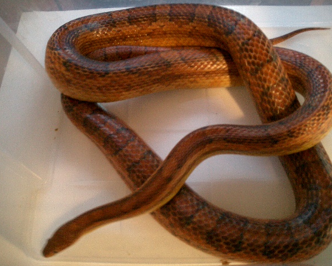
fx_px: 364
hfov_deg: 49.1
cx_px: 174
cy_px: 132
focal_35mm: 37
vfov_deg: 40.1
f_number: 4.2
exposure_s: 1/8
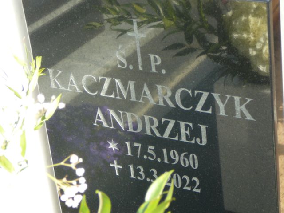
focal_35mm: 95
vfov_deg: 15.6
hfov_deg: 20.7
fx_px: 779
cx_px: 142
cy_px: 106
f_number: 3.9
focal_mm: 14.1
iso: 80
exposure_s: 1/80
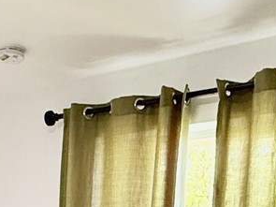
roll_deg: -2.3
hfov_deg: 24.3
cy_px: 325
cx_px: -10
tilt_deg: -3.6
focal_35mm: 76
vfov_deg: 17.2
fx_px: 606
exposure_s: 1/120
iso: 250
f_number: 2.2
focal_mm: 2.22
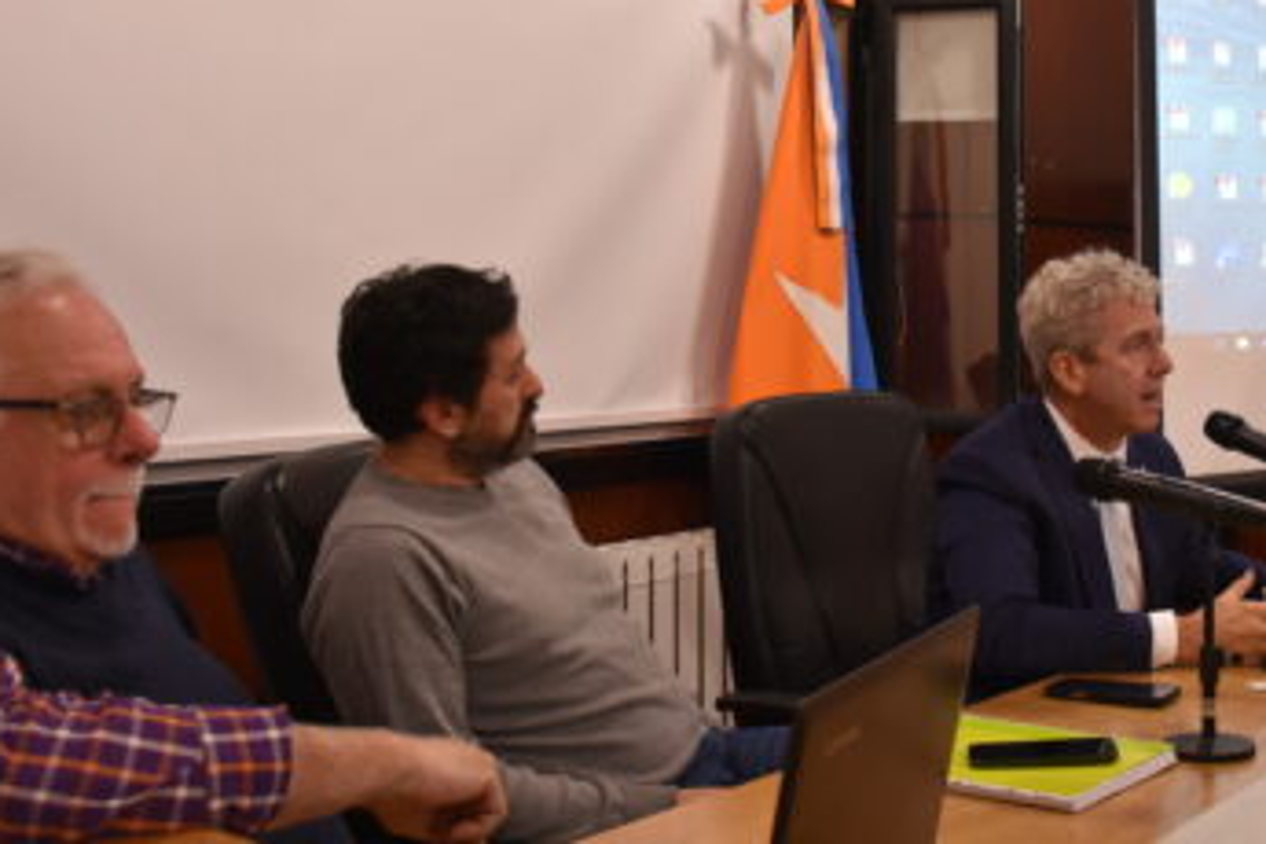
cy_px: 286
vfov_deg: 28.5
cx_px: 906
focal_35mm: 47
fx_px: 1653
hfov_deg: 41.0
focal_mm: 18
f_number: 4.5
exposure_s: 1/80
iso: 800
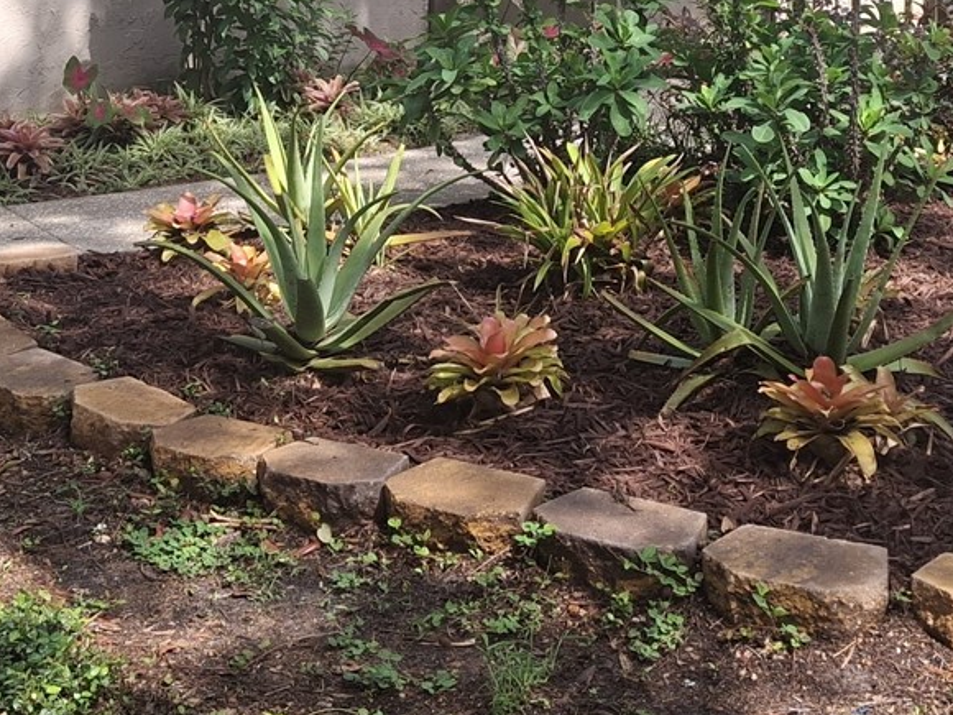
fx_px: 1900
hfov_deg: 28.2
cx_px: 457
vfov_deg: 20.0
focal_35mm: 69
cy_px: -150
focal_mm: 4.69
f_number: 1.8
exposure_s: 1/488
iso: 25
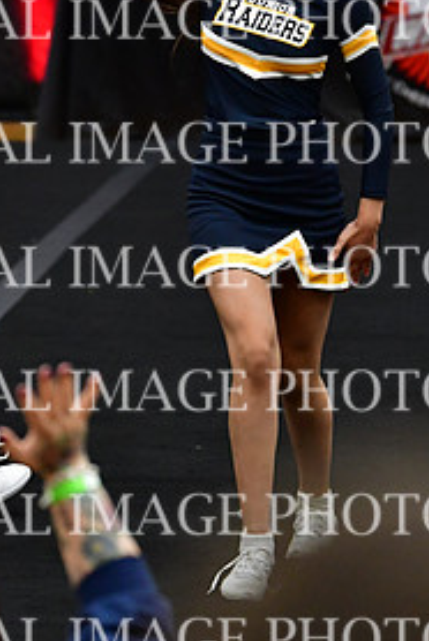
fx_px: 7506
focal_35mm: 421
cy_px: 81
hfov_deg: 3.3
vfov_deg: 4.9
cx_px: 250
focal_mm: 135
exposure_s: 1/800
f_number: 2.8
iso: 4000
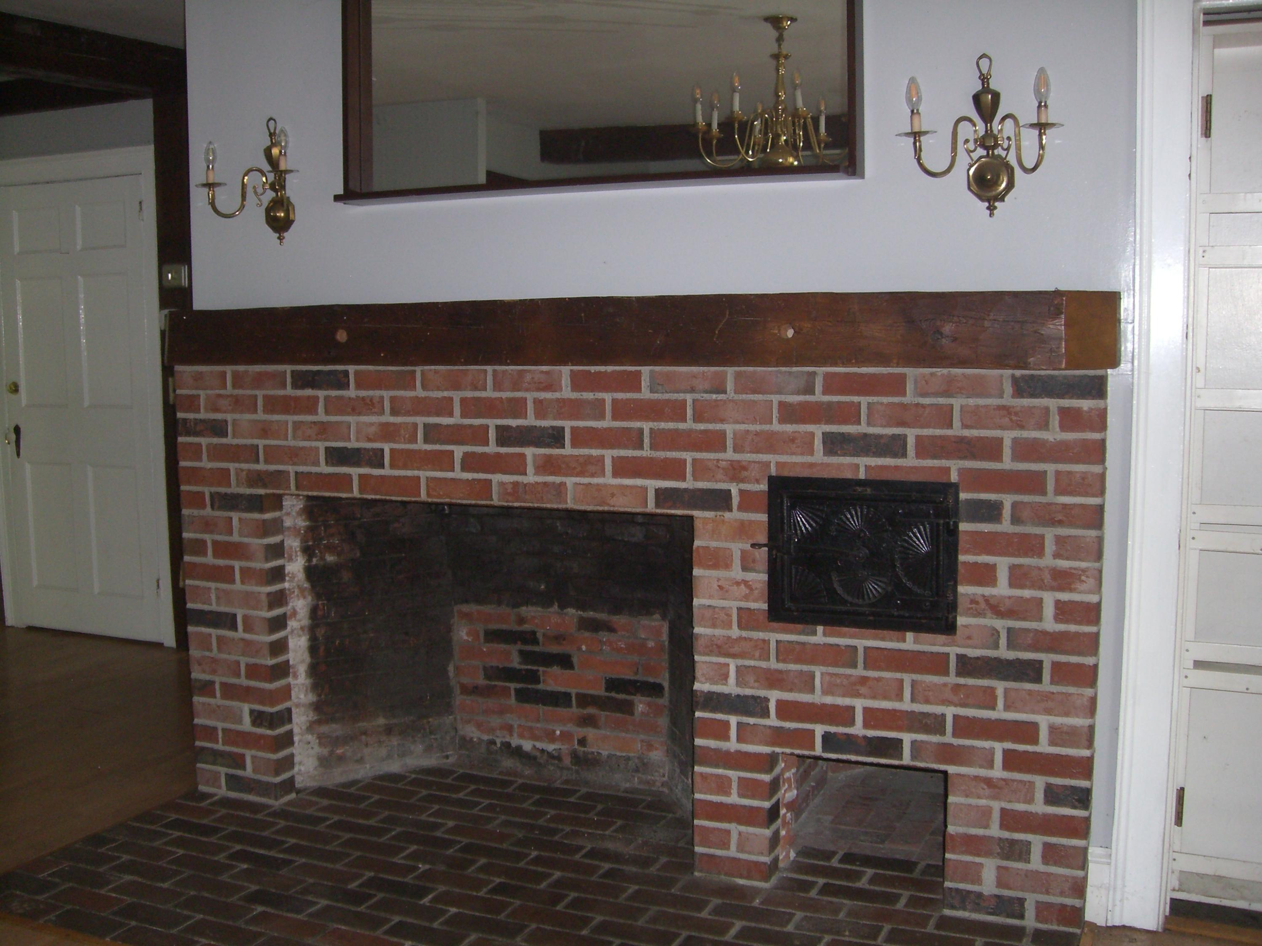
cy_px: 473
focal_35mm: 38
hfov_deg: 49.0
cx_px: 631
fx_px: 1385
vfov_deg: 37.7
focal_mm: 6.2
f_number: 2.7
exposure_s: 1/60
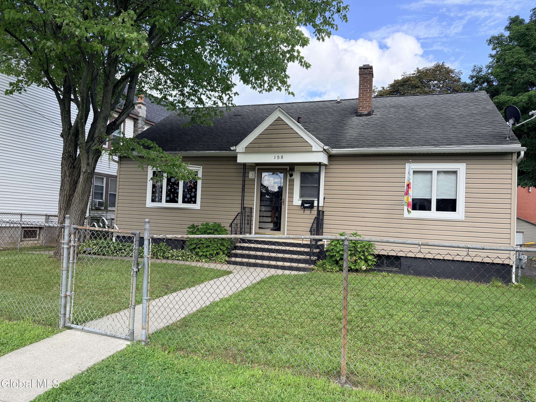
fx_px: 372
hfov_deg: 71.6
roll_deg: -2.3
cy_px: 201
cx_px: 268
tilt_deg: +2.3
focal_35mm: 24
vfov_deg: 56.8
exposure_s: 1/1585
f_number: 1.78
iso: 100
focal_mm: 6.76
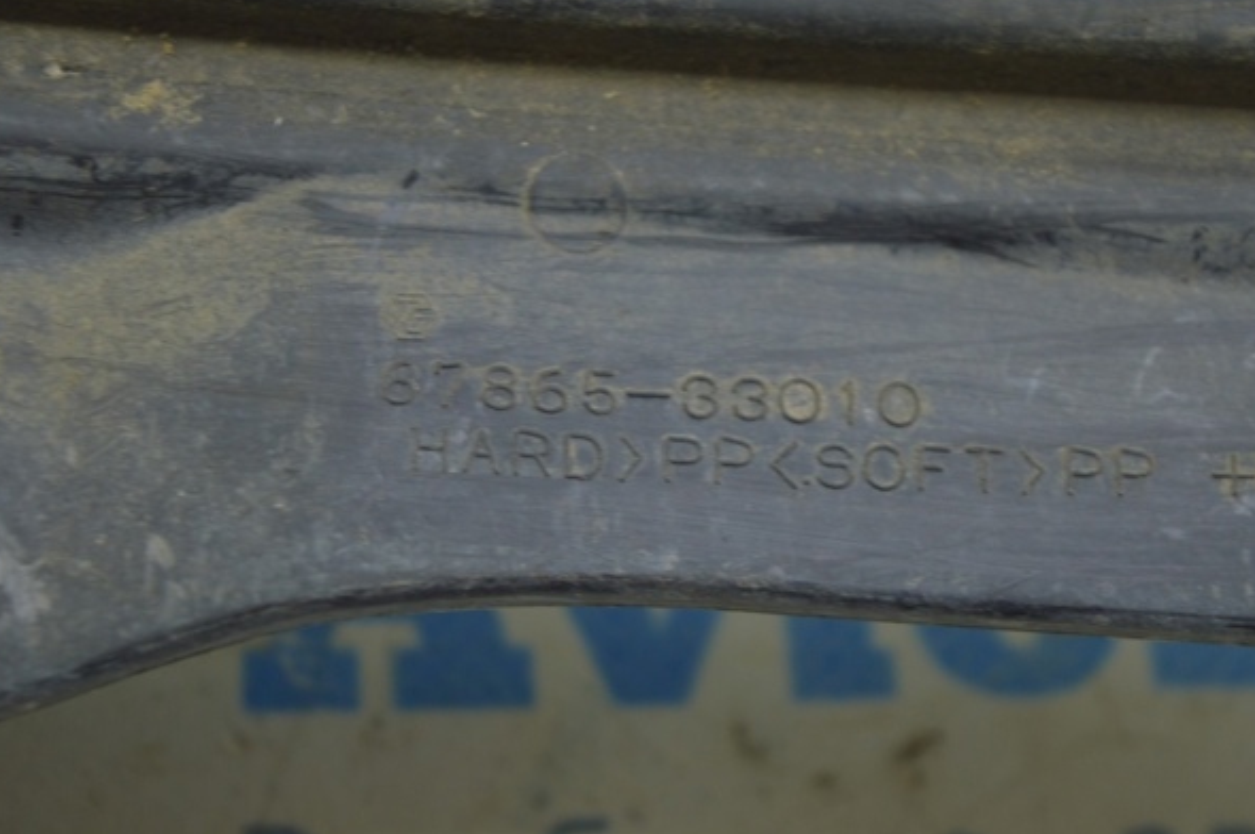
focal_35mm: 90
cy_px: 386
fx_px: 3118
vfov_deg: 15.2
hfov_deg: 22.8
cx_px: 585
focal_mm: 55
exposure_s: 1/20
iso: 400
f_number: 5.6
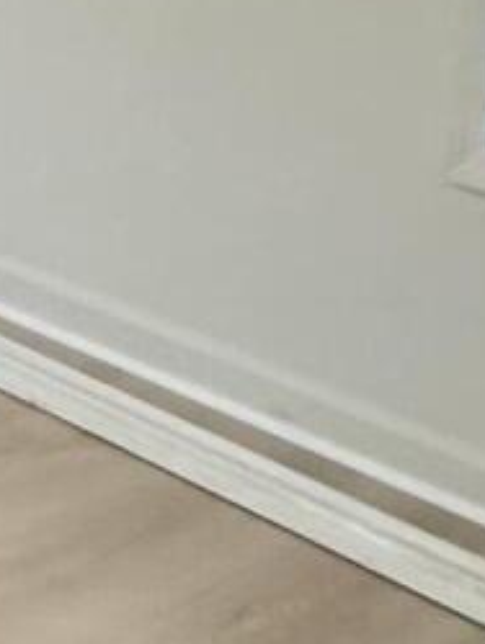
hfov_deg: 10.5
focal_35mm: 112
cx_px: -826
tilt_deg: -3.4
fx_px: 2089
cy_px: -384
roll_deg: -4.6
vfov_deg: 15.8
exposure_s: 1/60
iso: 320
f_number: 2.2
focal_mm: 2.22
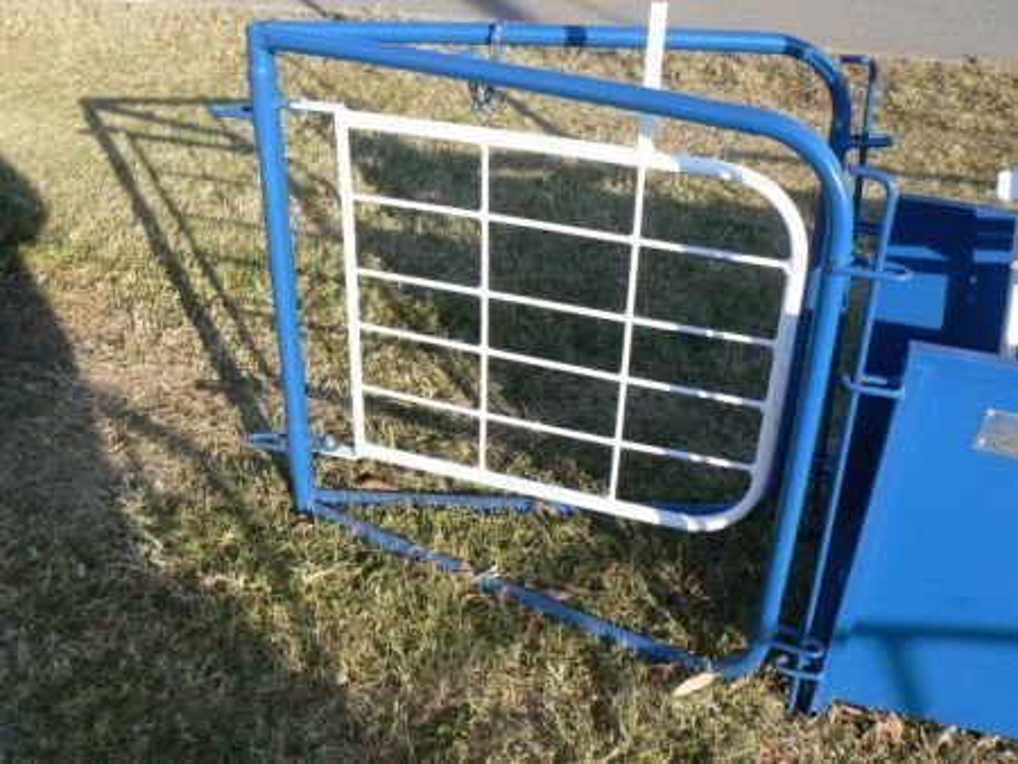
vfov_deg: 39.7
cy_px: 382
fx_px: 1059
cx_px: 509
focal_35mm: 36
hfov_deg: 51.3
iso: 80
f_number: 5.6
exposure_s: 1/200
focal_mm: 6
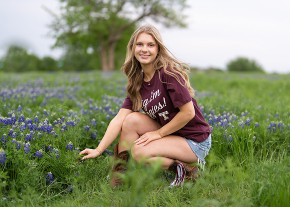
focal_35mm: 60
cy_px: 116
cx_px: 170
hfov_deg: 32.7
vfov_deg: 23.7
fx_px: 492
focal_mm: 50
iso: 250
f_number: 1.2
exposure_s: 1/800
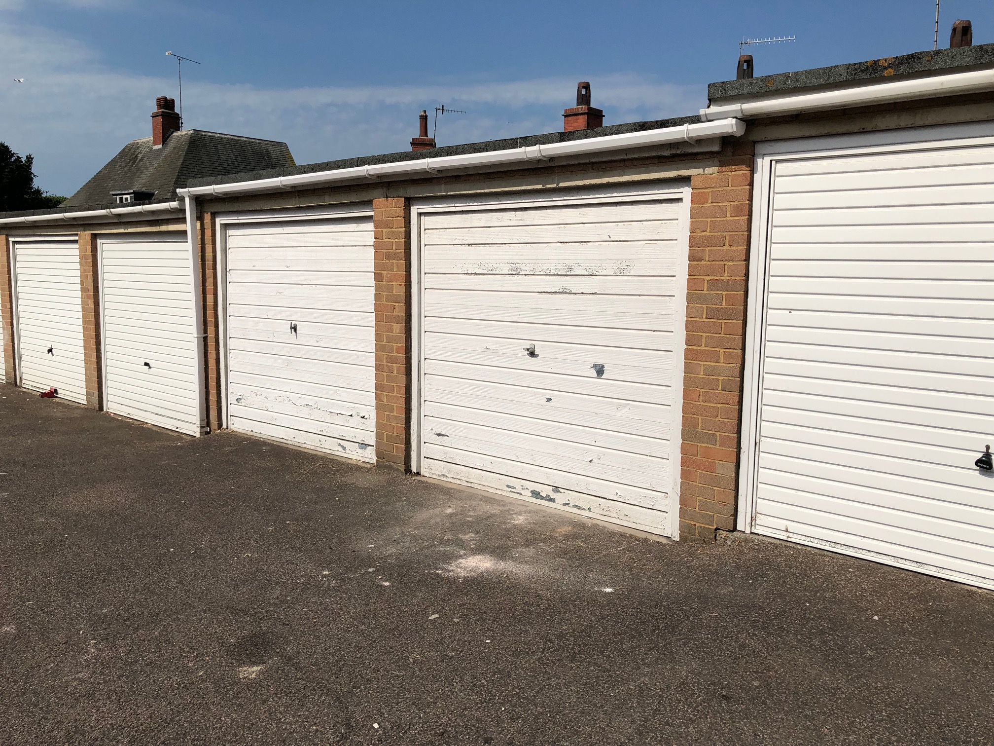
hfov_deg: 63.4
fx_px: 804
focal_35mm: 28
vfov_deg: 49.7
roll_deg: -1.5
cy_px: 373
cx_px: 497
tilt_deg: -7.3
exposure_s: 1/6897
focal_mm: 3.99
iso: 25
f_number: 1.8
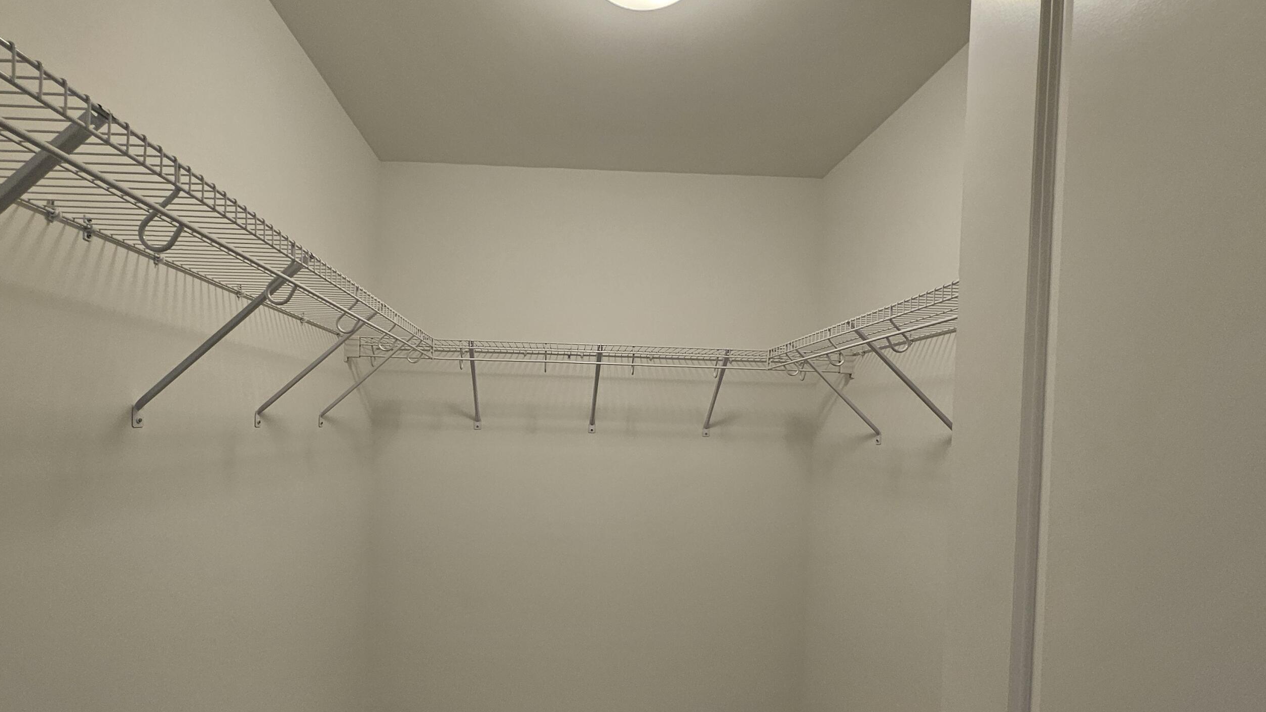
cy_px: 446
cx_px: 569
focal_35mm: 17
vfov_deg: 63.0
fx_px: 571
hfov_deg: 95.6
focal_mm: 1.74
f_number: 2.2
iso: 64
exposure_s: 1/60
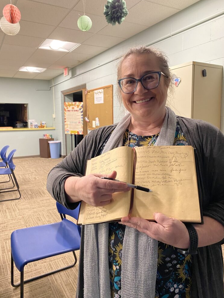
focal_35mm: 27
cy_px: 148
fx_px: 233
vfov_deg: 65.3
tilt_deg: -5.1
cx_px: 111
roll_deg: +1.4
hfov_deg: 51.4
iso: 100
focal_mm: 4.25
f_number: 1.8
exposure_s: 1/60
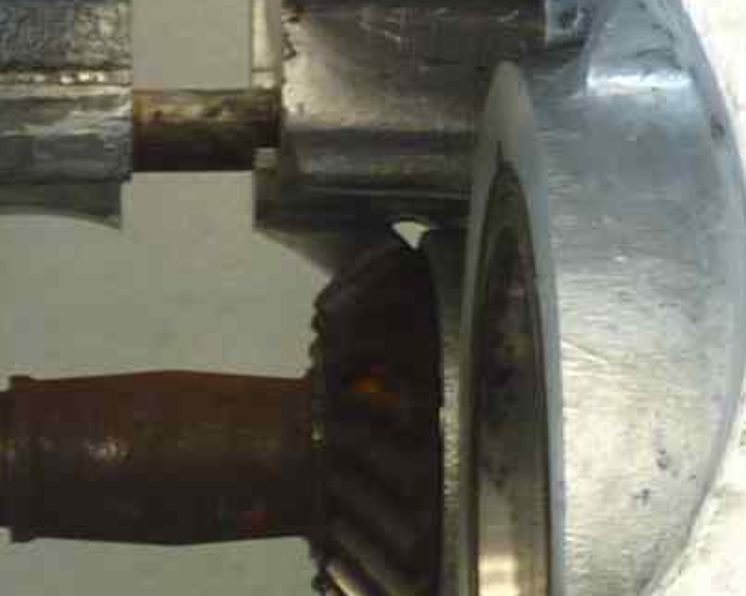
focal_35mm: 155
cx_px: 163
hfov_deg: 12.4
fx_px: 3421
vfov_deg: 9.9
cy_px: 629
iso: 80
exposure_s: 1/20
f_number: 3.3
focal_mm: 4.1
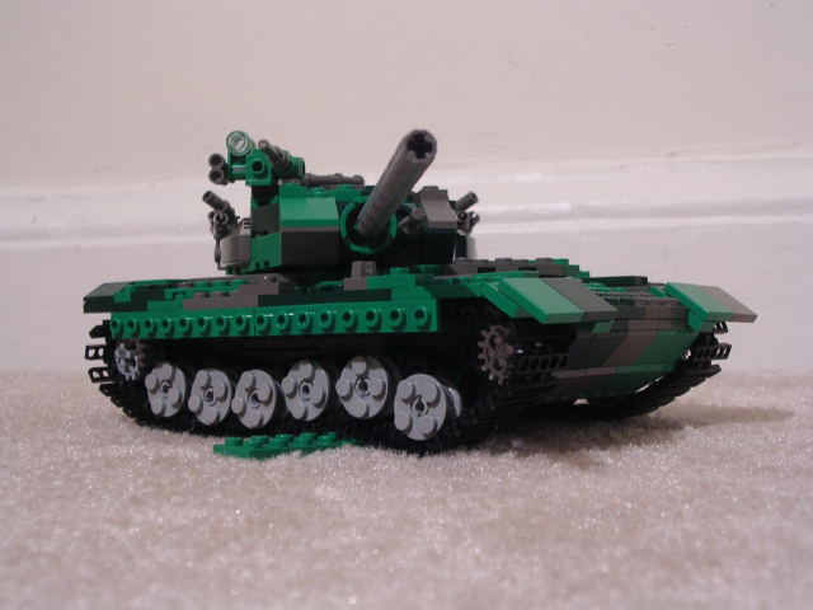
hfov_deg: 34.3
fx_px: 1315
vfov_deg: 26.1
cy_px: 305
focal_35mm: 56
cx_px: 406
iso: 228
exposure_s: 1/3.5
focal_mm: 8.5
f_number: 3.3
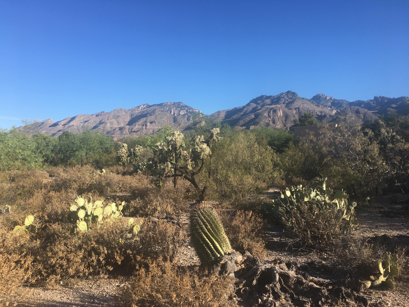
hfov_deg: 61.7
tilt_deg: +1.6
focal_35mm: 29
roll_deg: -0.4
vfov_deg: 48.2
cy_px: 154
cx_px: 204
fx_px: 343
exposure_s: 1/785
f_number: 2.2
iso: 25
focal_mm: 4.15
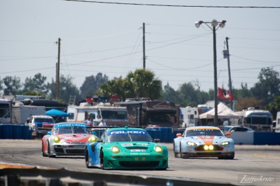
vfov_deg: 3.0
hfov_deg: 4.6
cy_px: 93
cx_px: 140
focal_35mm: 450
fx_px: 3495
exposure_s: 1/1250
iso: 320
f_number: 8
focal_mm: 300
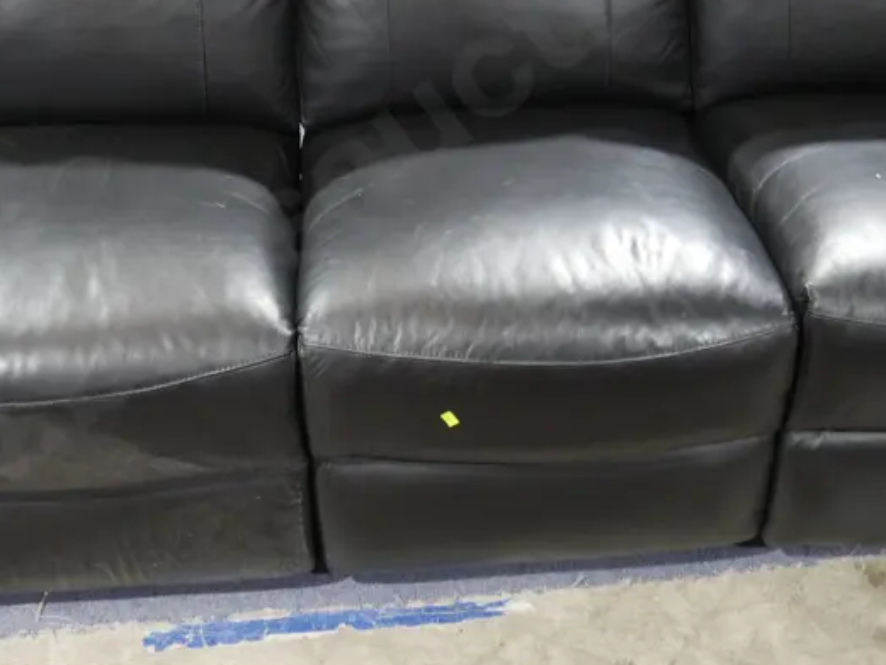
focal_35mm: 55
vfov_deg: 26.0
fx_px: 1408
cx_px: 434
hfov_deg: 34.9
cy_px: 119
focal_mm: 14
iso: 1600
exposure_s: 1/60
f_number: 3.5
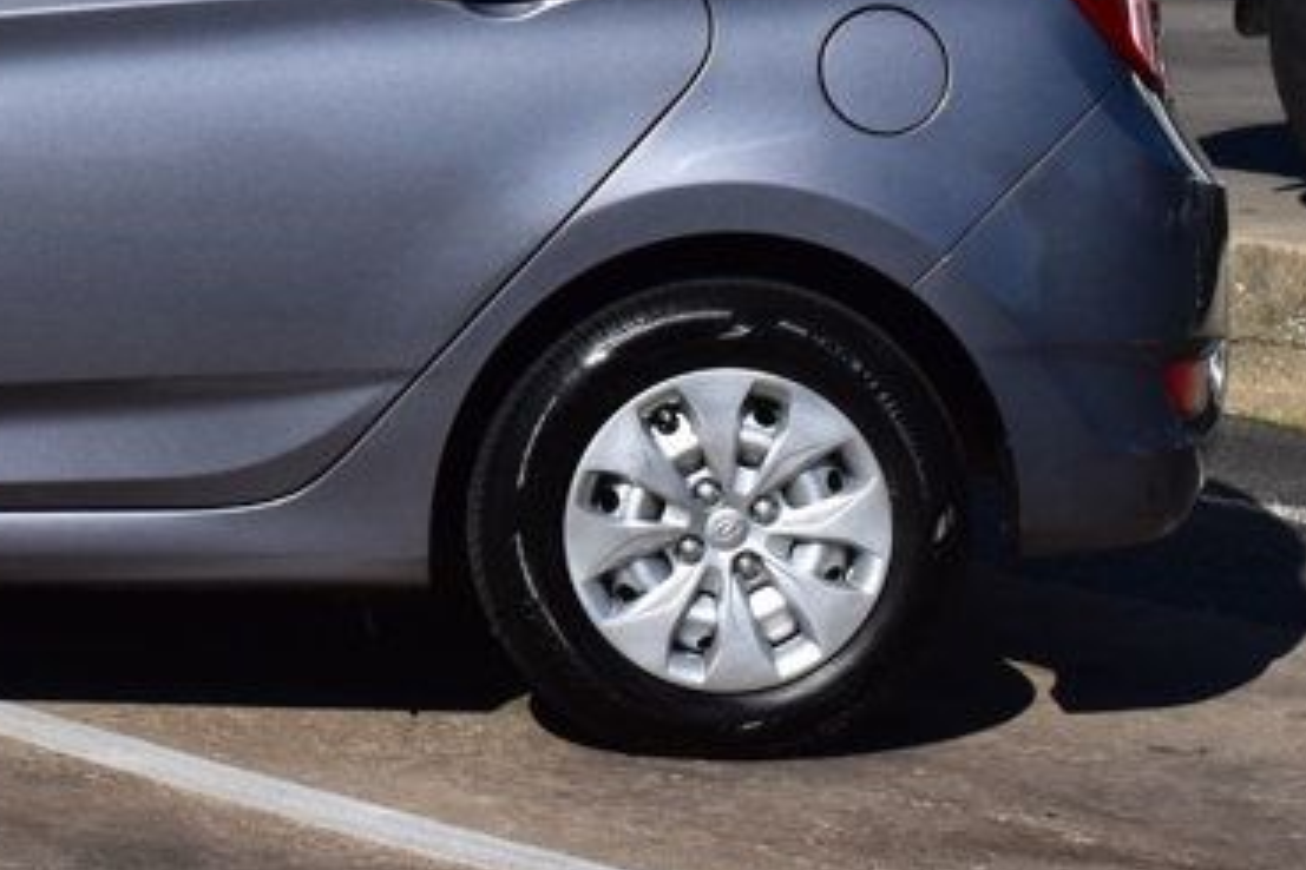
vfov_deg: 8.6
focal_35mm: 158
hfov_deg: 12.7
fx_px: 5731
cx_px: -280
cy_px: 18
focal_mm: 38
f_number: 11
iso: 200
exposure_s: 1/500
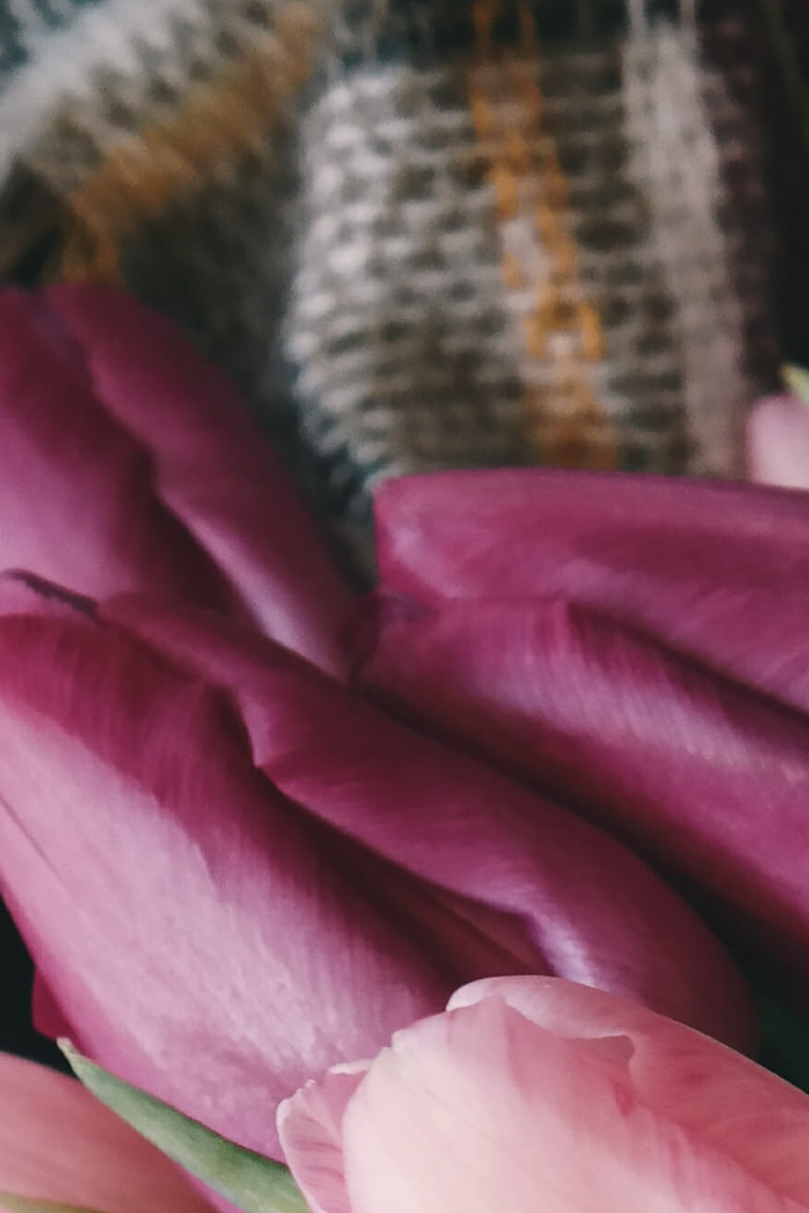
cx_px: 23
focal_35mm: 149
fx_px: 5023
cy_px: 2273
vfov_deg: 12.4
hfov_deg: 9.2
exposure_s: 1/50
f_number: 4
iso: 800
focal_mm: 24
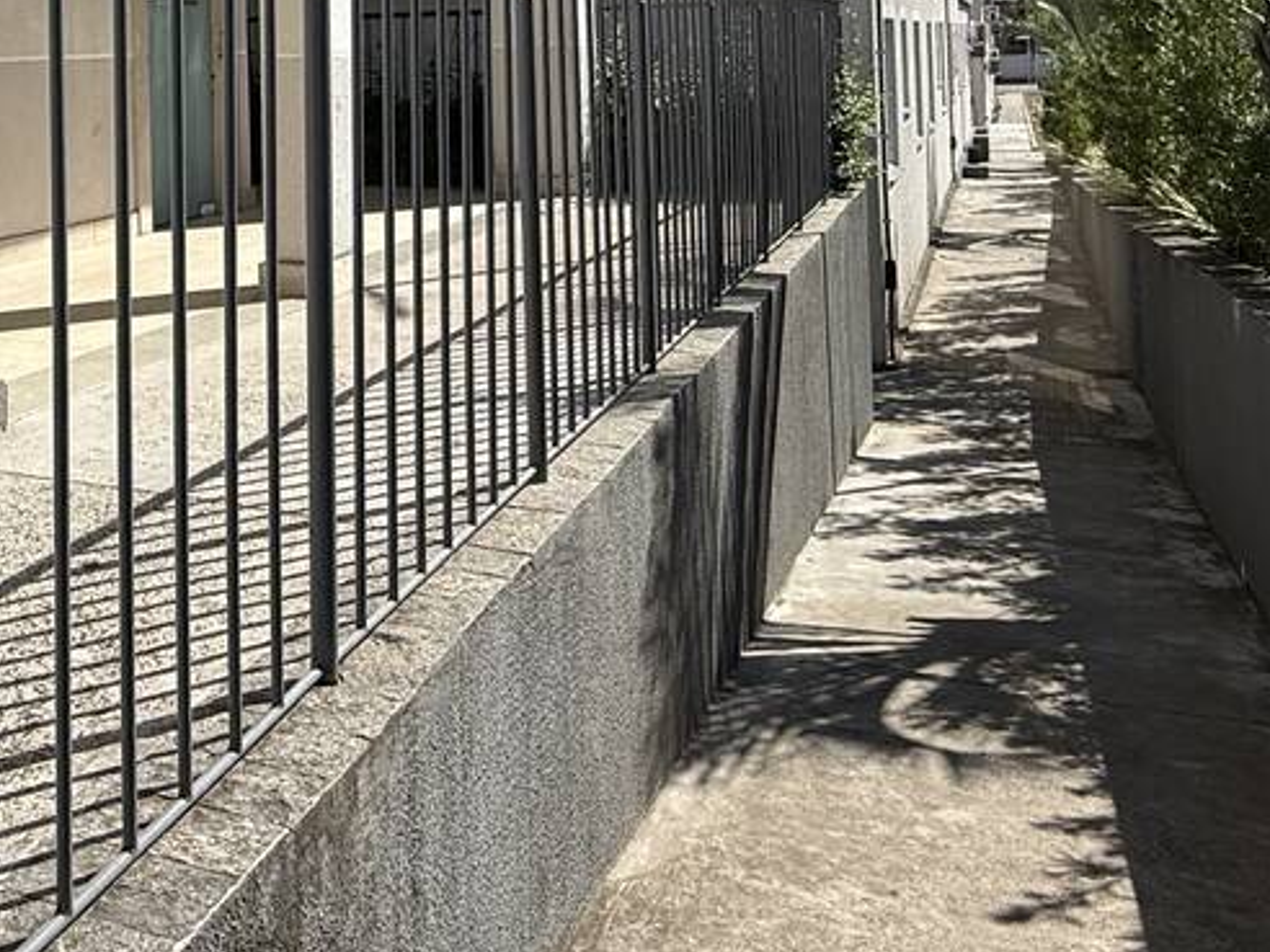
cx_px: 287
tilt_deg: +2.0
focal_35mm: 41
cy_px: 3
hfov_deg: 44.0
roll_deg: +1.1
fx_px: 1504
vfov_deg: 32.4
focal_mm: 2.22
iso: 50
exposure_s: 1/3125
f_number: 2.2
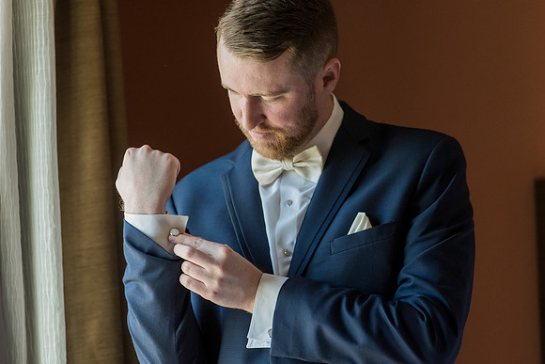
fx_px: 2196
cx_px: 272
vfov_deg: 9.5
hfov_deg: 14.2
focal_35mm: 145
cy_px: 182
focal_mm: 145
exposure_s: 1/640
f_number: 3.5
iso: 2500
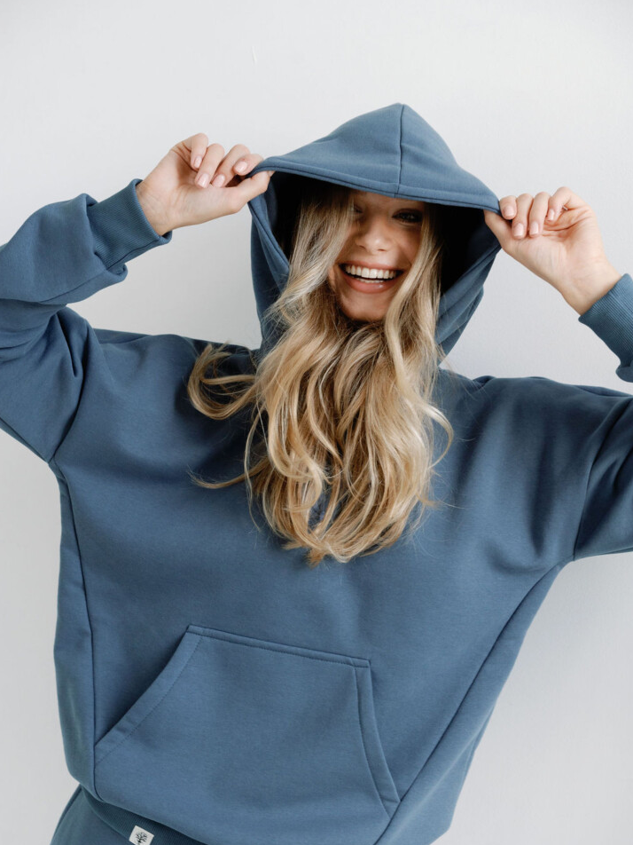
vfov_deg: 32.2
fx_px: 1463
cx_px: 316
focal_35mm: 60
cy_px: 469
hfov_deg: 24.4
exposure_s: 1/100
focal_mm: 55
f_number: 5.6
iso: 1250
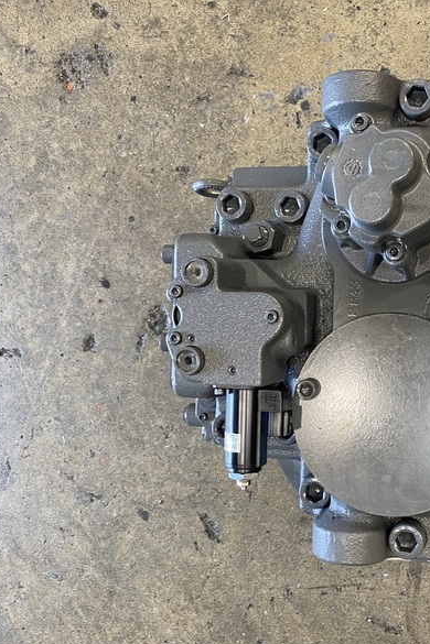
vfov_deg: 51.9
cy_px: 328
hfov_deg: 34.6
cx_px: 355
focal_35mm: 37
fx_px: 663
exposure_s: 1/79
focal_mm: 4.25
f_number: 1.8
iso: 125
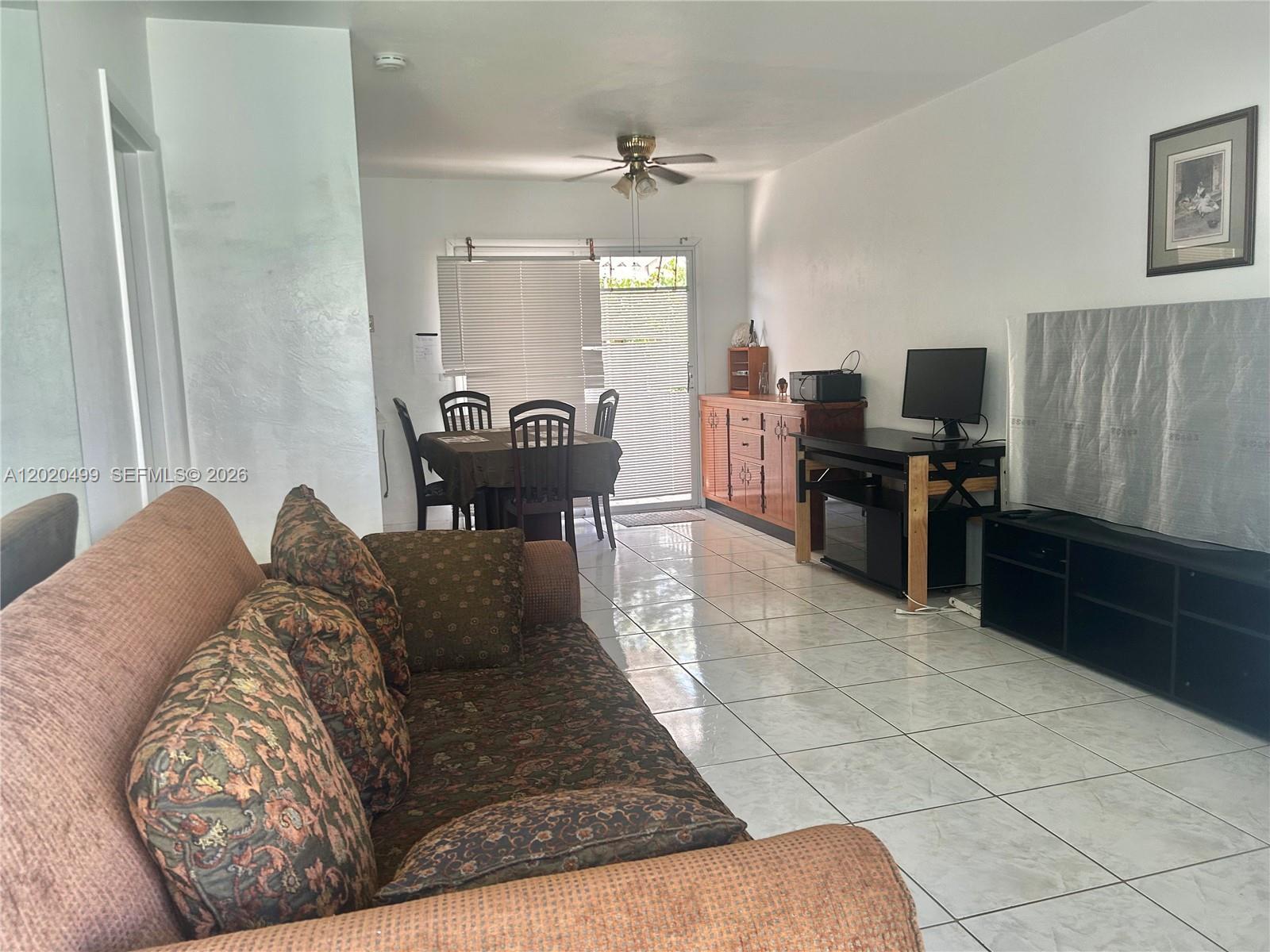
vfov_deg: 53.1
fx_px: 954
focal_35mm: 26
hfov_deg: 67.3
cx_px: 635
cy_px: 476
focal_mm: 5.7
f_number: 1.5
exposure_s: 1/121
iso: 100
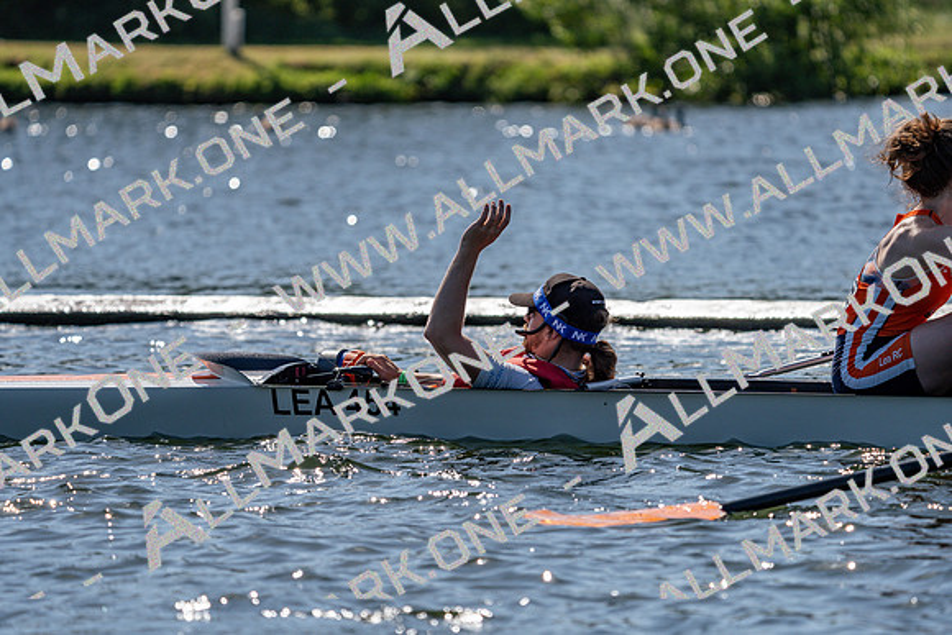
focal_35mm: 300
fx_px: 7935
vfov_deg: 4.6
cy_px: 318
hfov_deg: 6.9
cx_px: 476
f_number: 5.6
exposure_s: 1/2000
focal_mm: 300
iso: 160
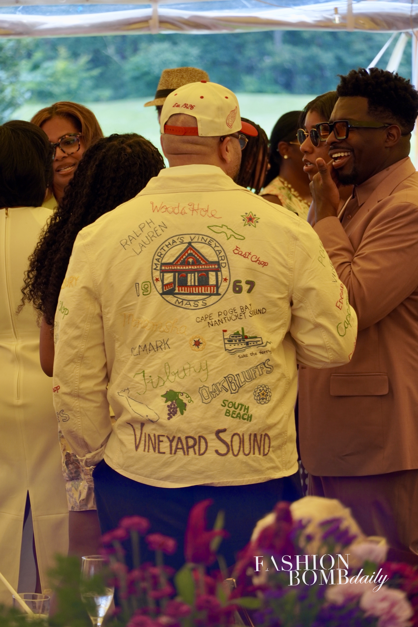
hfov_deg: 6.8
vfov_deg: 10.2
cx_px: 209
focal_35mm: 202
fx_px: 3527
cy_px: 314
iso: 400
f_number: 5.6
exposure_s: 1/250
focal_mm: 135
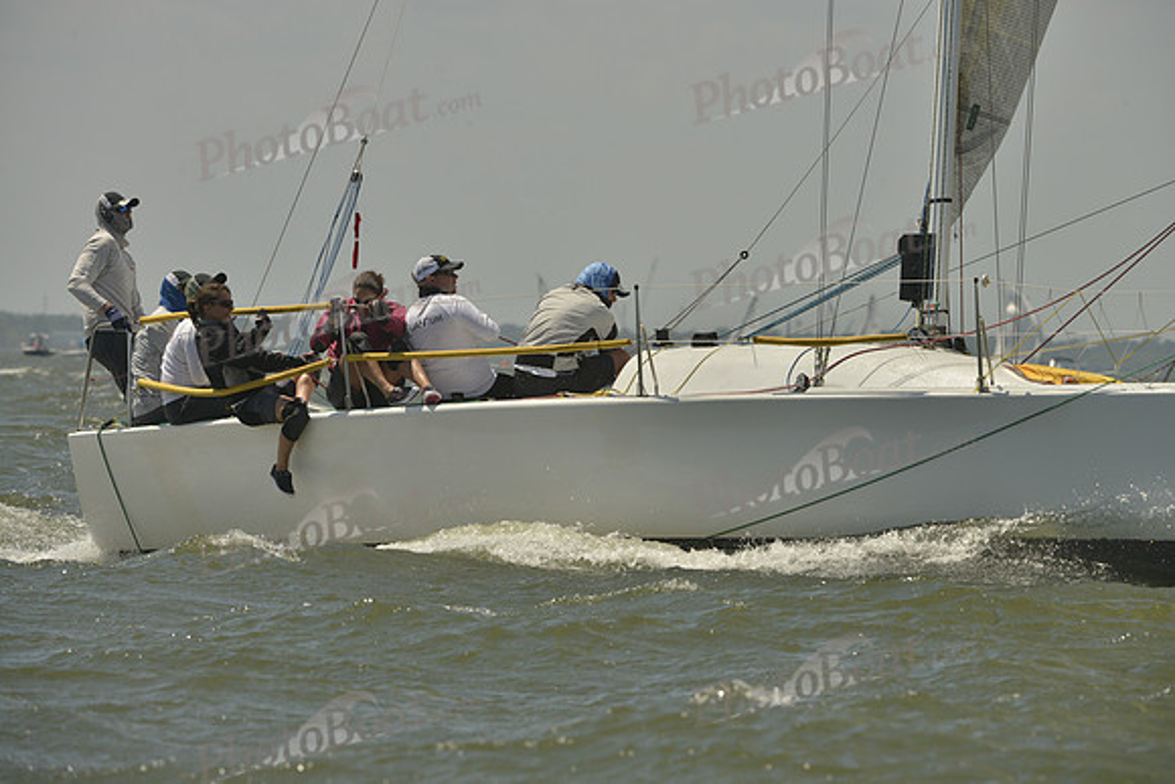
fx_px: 9793
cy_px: 392
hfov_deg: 6.9
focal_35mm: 300
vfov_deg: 4.6
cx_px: 588
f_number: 10
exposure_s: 1/1250
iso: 280
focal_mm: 300
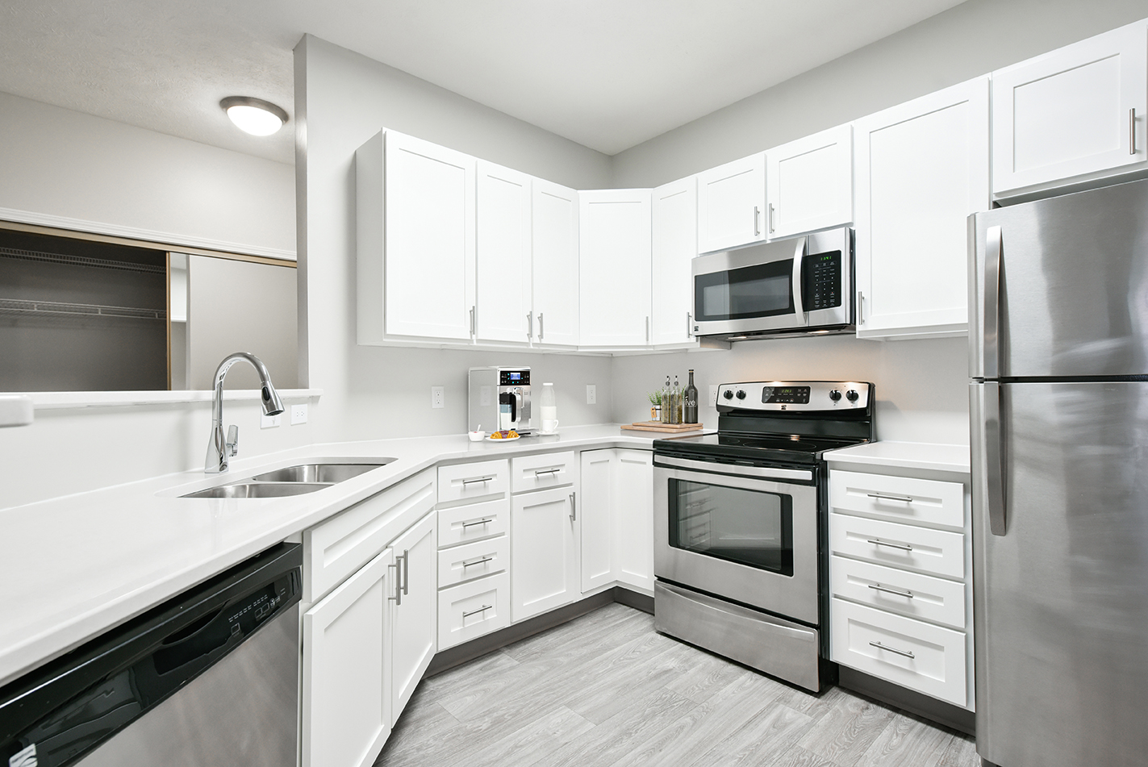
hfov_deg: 90.0
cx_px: 574
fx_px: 574
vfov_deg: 67.5
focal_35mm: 18
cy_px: 384
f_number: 7.1
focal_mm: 18
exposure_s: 1/50
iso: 2000
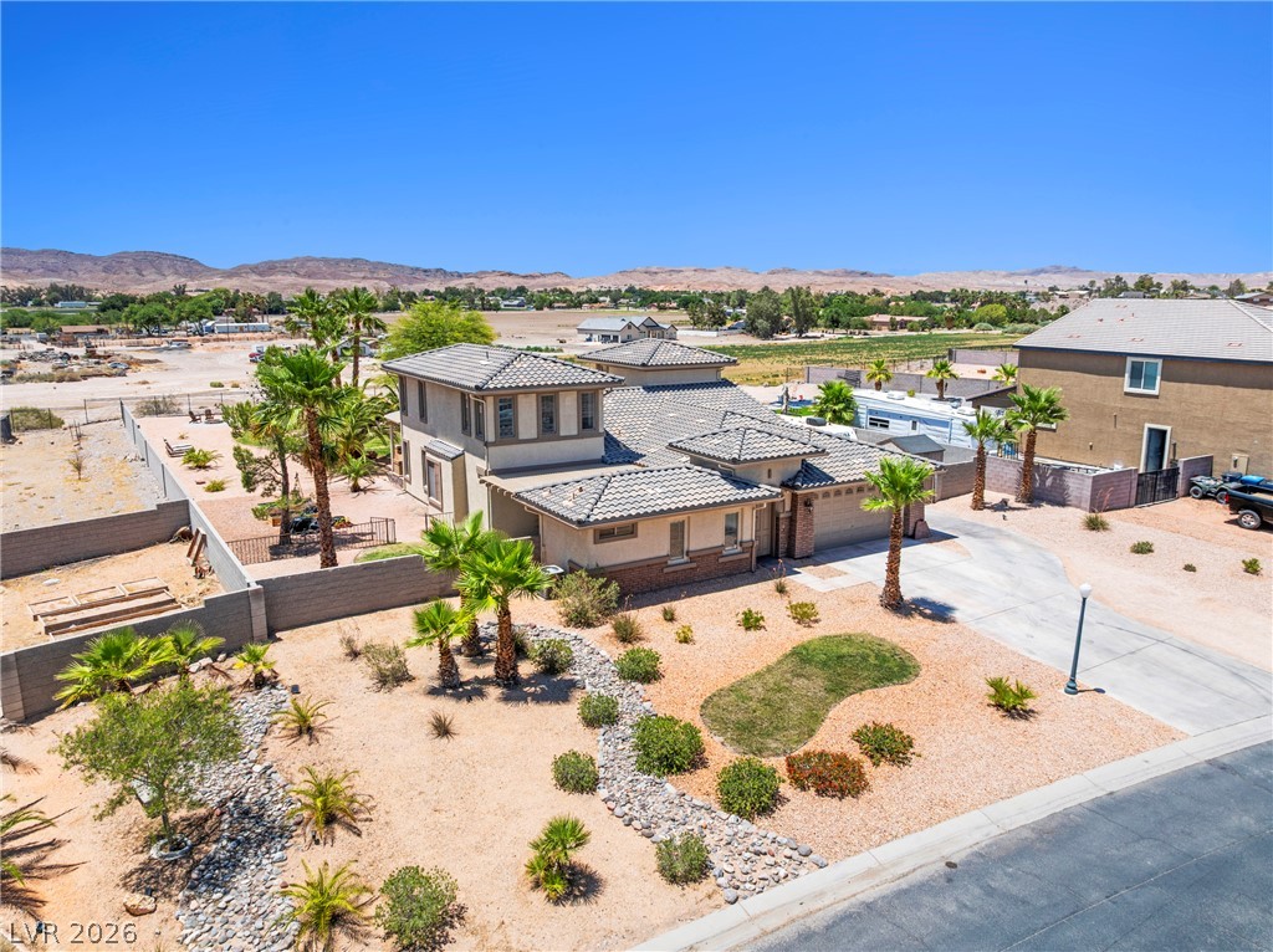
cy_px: 476
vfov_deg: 56.7
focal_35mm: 24
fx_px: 882
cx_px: 636
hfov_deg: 71.6
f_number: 2.8
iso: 100
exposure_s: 1/160
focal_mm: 12.29
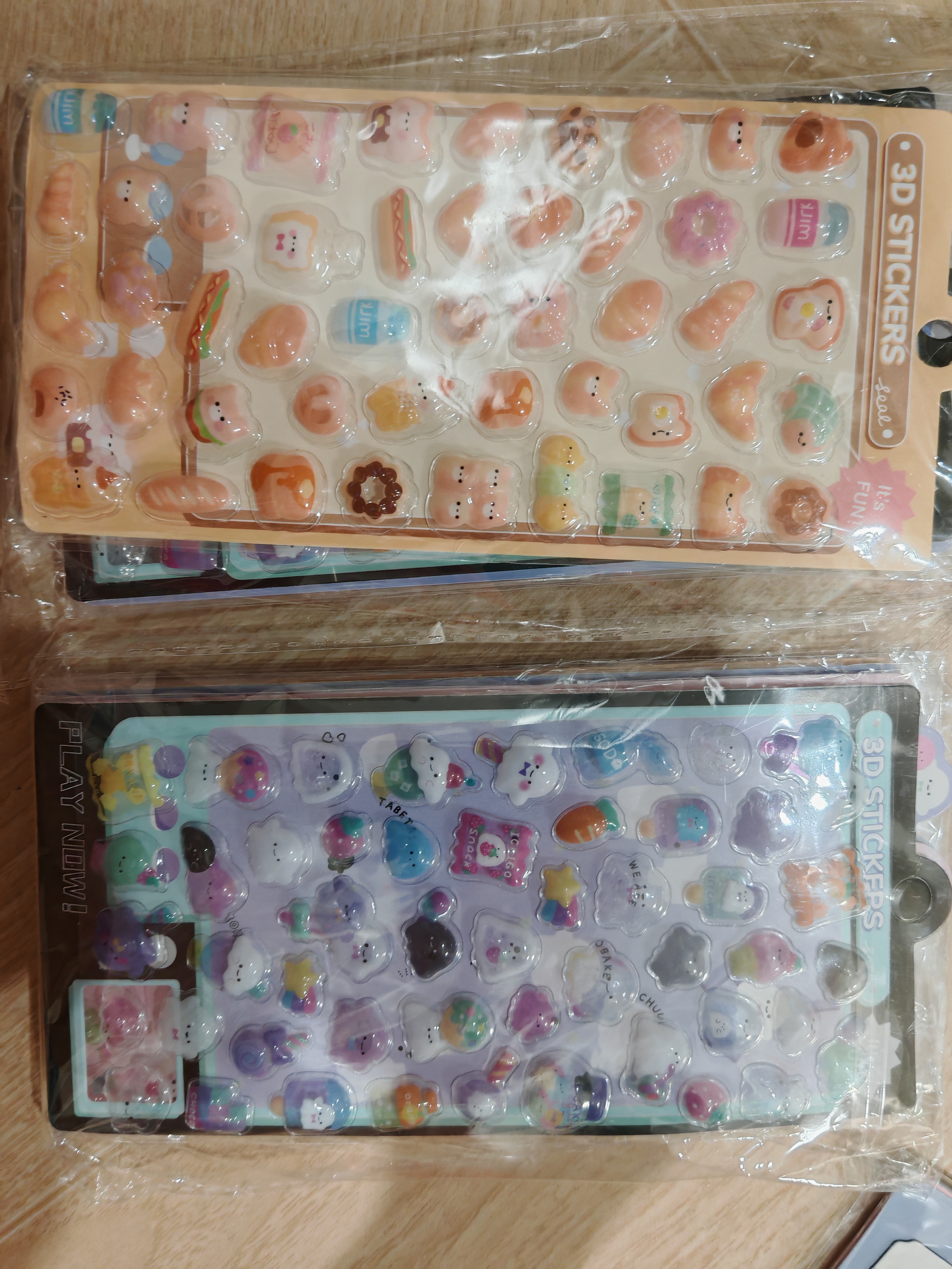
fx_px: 990
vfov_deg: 65.3
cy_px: 634
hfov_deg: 51.4
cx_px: 476
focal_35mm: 27
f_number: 1.9
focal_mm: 6.67
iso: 1000
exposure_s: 1/33
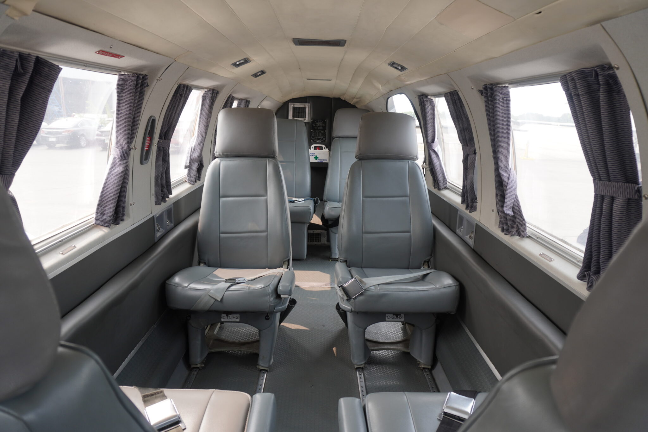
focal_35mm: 24
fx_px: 432
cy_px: 216
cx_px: 324
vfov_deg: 53.1
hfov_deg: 73.7
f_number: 4.5
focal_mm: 16
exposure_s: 1/80
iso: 100
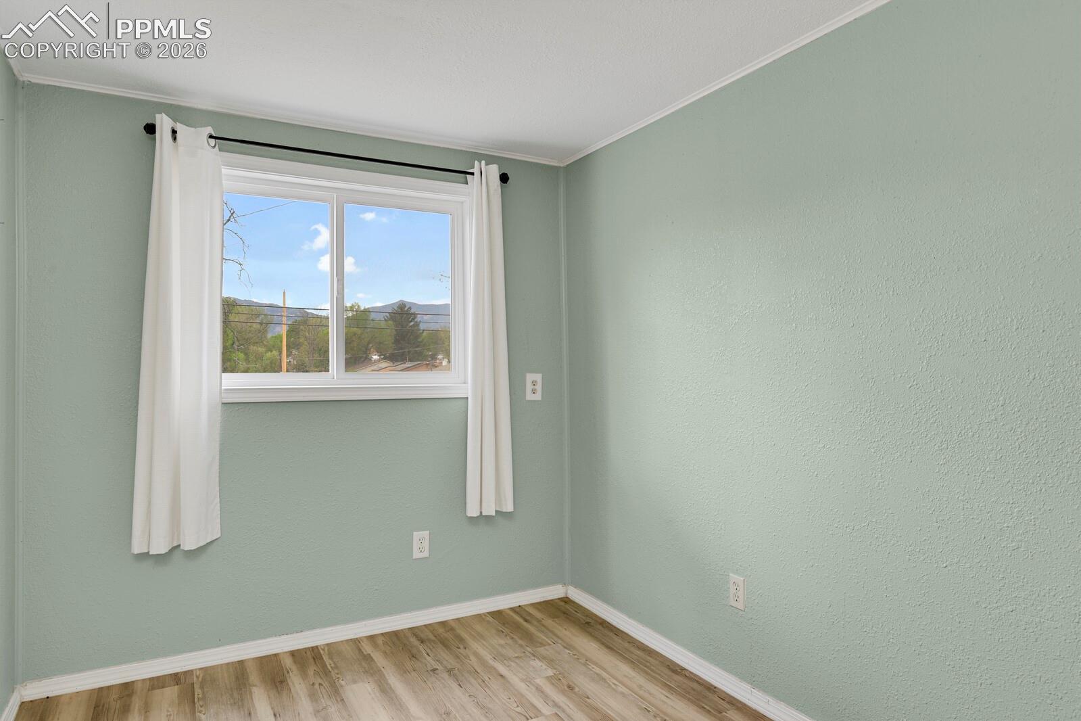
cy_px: 360
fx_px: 691
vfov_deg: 55.1
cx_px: 540
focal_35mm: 23
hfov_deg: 76.1
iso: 250
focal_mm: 23
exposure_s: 1
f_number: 8
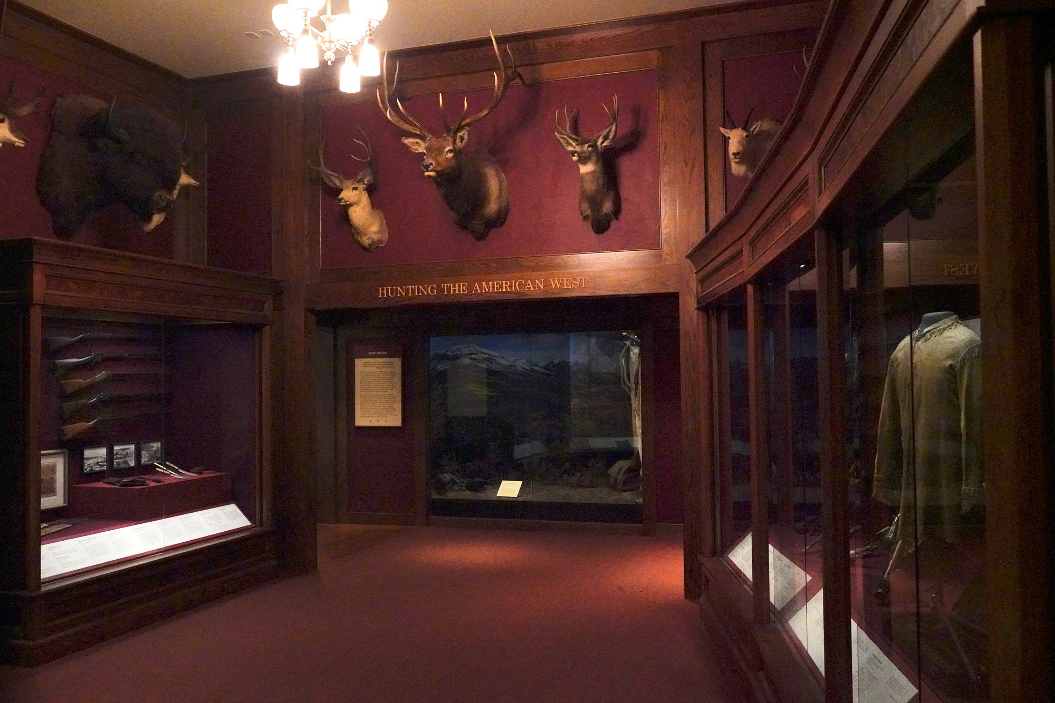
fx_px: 938
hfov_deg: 58.7
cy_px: 352
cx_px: 528
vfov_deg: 41.1
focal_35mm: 32
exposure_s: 1/100
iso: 16000
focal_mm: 32
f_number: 8
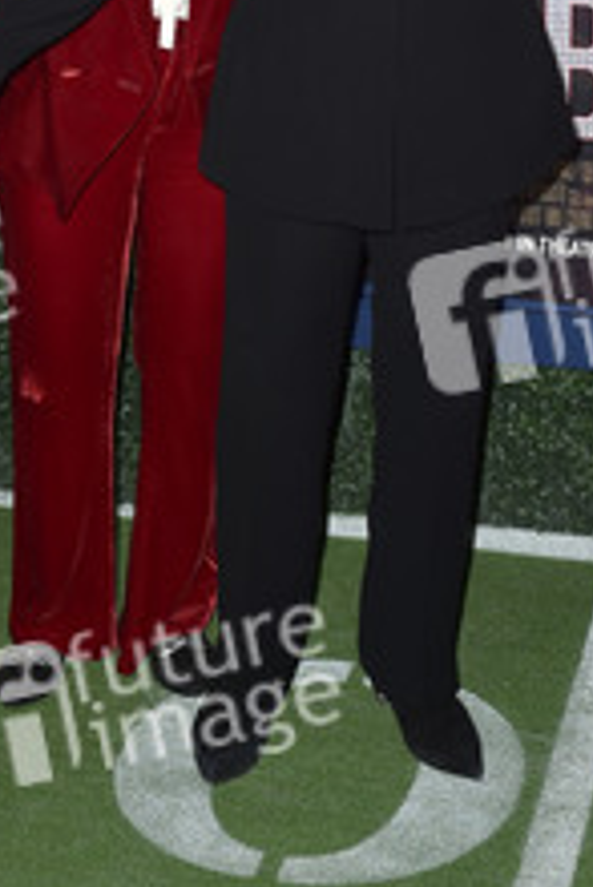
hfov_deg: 15.0
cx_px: 252
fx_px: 2245
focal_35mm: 91
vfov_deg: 21.9
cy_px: 97
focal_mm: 50
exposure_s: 1/250
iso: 400
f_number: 6.3
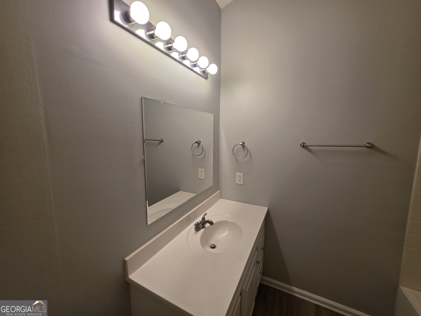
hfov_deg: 106.2
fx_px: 158
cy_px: 158
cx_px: 210
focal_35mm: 13
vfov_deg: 89.9
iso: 125
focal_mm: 2.2
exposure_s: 1/120
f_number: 1.9
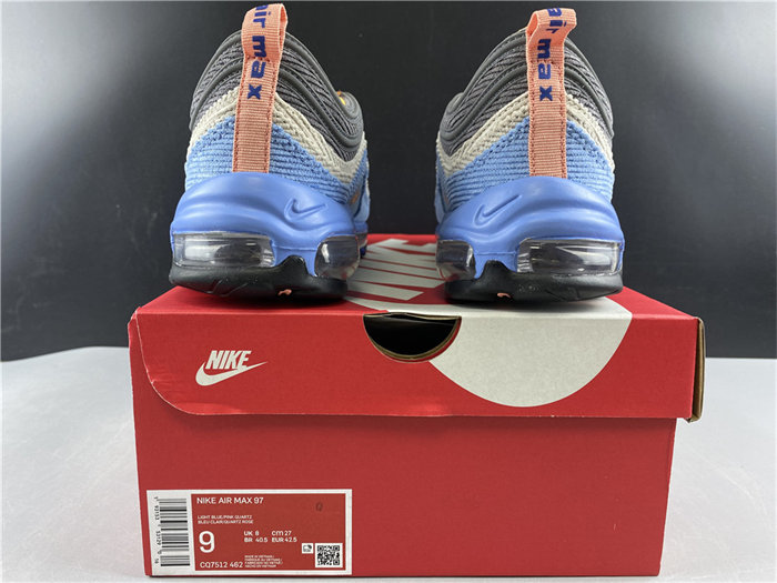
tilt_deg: -9.7
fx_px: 584
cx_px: 388
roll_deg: -0.1
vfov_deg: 53.1
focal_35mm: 26
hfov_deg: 67.3
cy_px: 292
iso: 64
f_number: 1.8
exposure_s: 1/50
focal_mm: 4.25
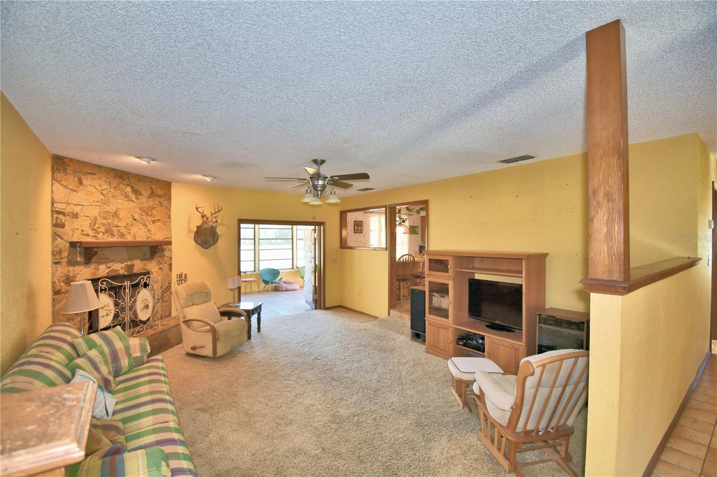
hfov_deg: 100.4
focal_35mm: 15
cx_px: 358
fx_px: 299
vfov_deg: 77.3
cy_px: 238
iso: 360
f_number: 4.5
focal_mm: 10
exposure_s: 1/30
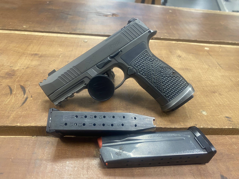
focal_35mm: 26
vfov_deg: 53.1
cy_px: 90
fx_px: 180
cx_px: 120
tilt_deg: -40.3
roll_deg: -7.3
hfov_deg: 67.3
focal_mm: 4.25
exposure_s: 1/60
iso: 200
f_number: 1.8
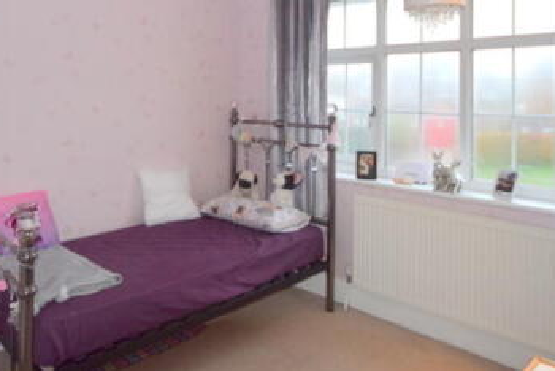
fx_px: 432
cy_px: 93
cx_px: 216
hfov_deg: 64.7
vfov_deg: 44.9
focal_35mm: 28
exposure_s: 1/60
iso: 1100
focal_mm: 10
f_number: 4
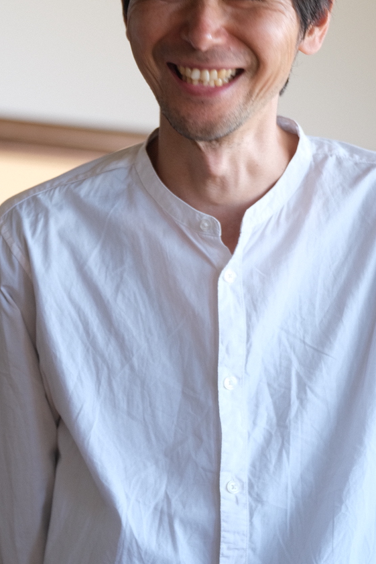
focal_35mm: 357
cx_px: 98
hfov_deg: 3.9
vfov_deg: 5.8
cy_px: 266
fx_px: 5590
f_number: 2.8
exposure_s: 1/60
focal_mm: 140
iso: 250
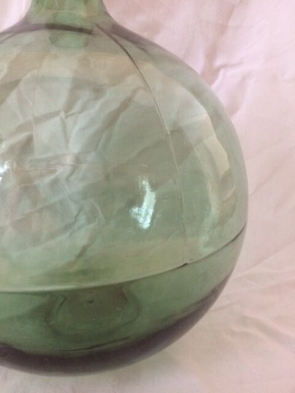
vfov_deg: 61.7
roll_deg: +1.4
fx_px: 330
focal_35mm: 29
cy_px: 196
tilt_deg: -20.7
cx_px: 148
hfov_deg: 48.2
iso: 250
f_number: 2.2
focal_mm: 4.15
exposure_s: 1/20
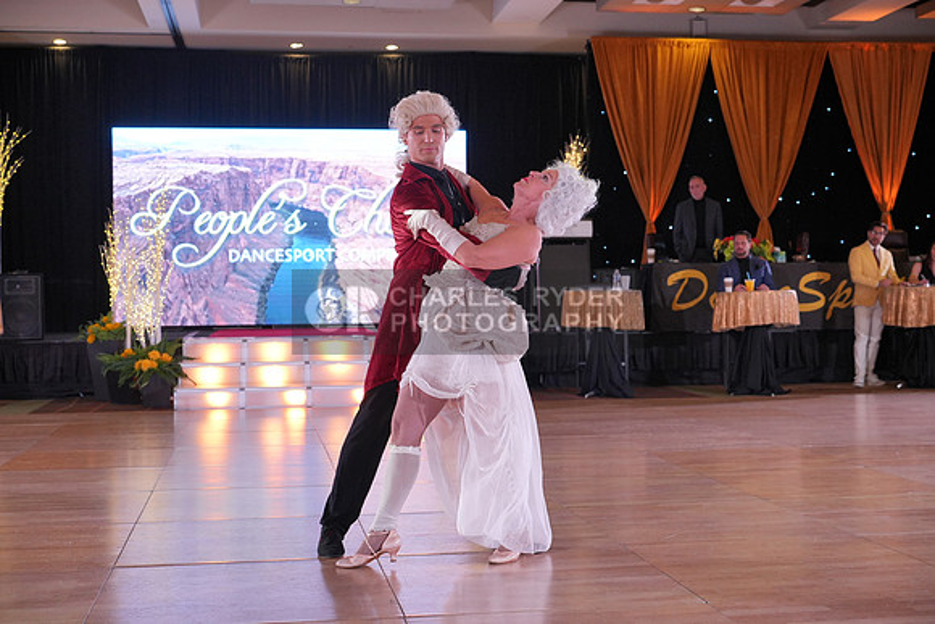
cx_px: 468
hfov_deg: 39.6
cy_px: 312
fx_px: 1299
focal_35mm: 50
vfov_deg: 27.0
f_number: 4
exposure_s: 1/400
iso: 2000
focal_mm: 50
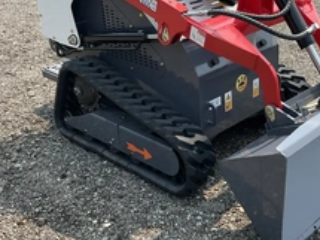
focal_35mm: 54
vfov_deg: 26.9
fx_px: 499
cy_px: 83
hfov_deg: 35.2
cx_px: 211
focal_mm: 3
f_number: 1.8
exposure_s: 1/792
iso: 25
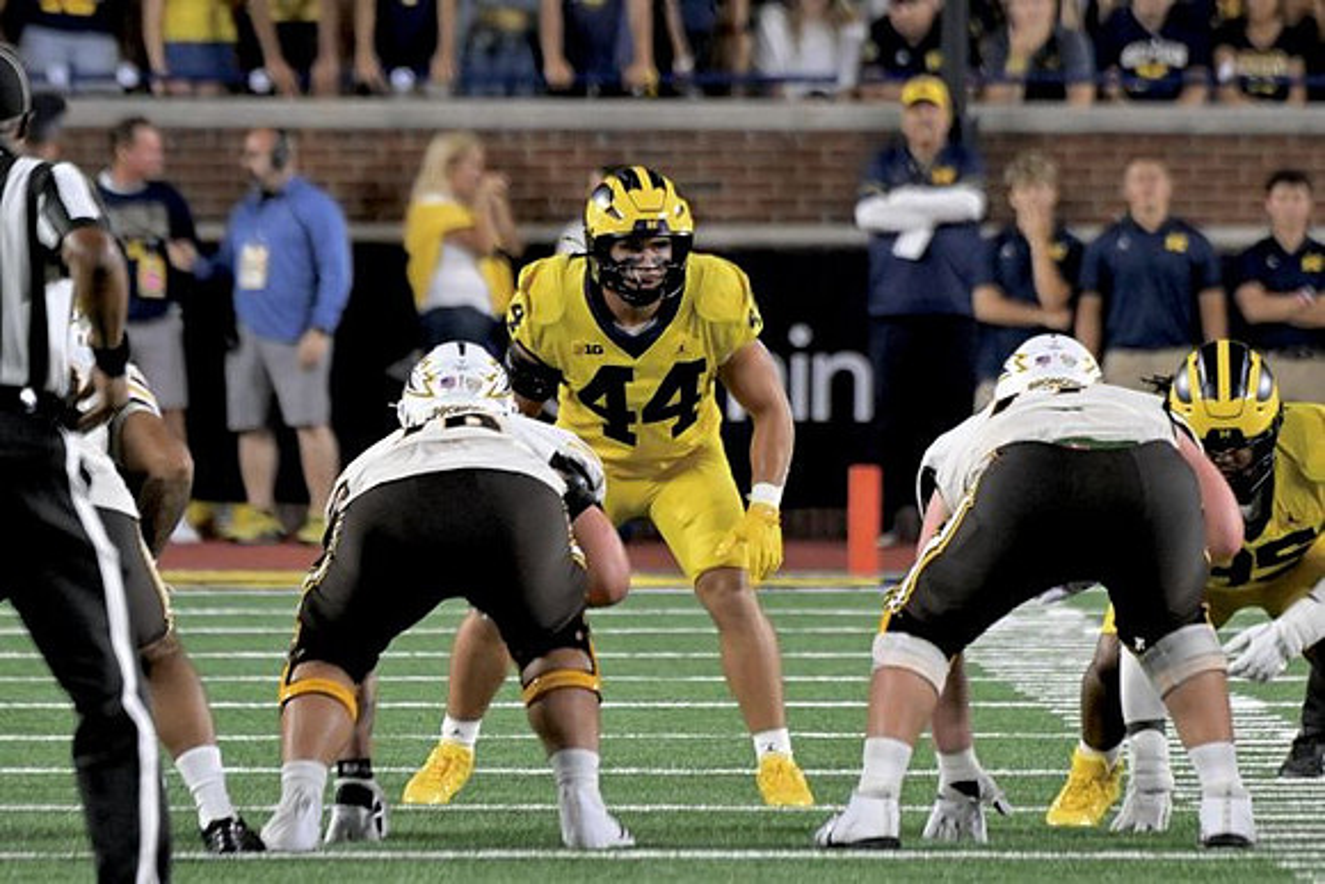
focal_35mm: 600
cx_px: 662
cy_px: 442
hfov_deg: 3.4
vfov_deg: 2.3
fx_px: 22087
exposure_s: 1/1000
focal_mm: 400
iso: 6400
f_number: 5.6
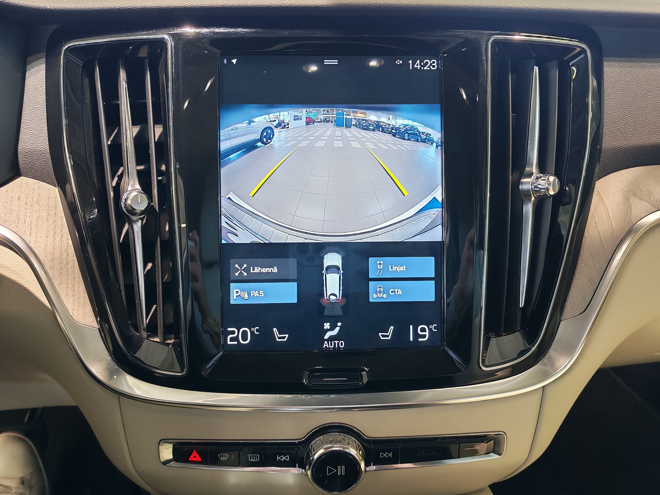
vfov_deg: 42.9
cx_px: 330
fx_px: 629
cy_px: 248
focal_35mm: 33
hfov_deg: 55.4
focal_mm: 6.12
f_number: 1.9
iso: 511
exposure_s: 1/100
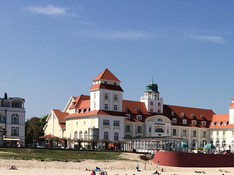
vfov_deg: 18.6
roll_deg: -1.2
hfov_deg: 23.1
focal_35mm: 76
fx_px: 514
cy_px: 197
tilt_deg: -4.8
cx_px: 296
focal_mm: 4.15
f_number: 2.2
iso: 32
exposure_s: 1/3425
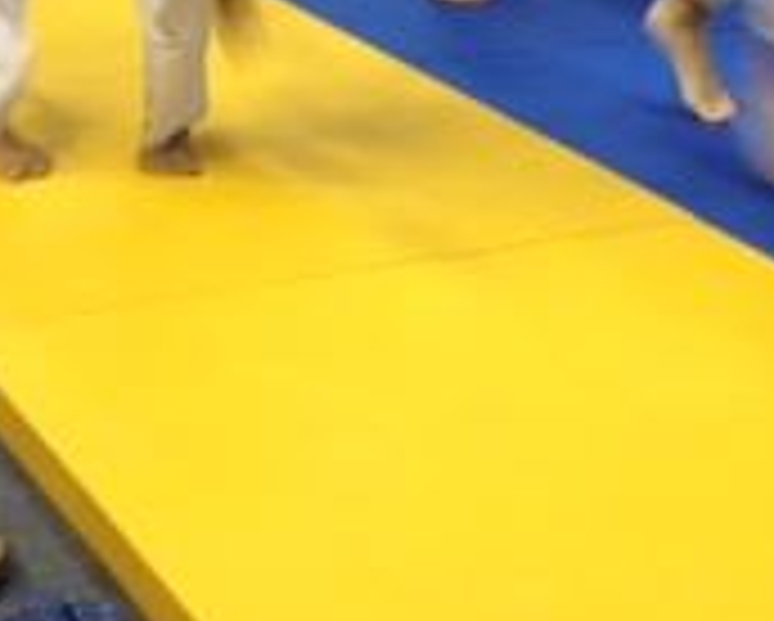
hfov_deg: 15.1
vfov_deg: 11.7
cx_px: 477
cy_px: -261
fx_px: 2913
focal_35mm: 127
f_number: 2.4
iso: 50
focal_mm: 4.28
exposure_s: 1/30
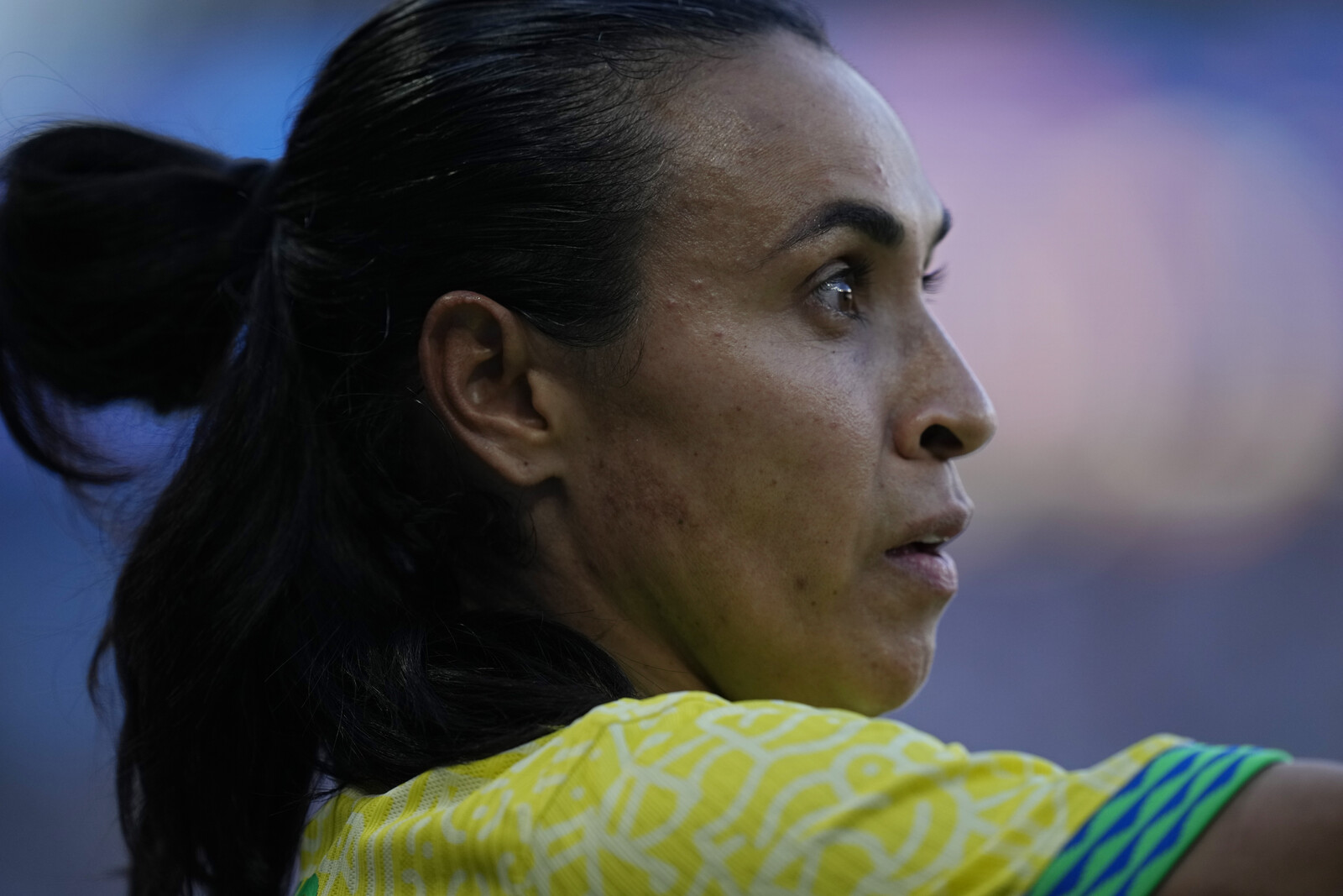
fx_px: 14922
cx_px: 672
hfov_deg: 5.2
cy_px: 448
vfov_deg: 3.4
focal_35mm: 400
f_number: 2.8
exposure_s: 1/2500
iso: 800
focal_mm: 400
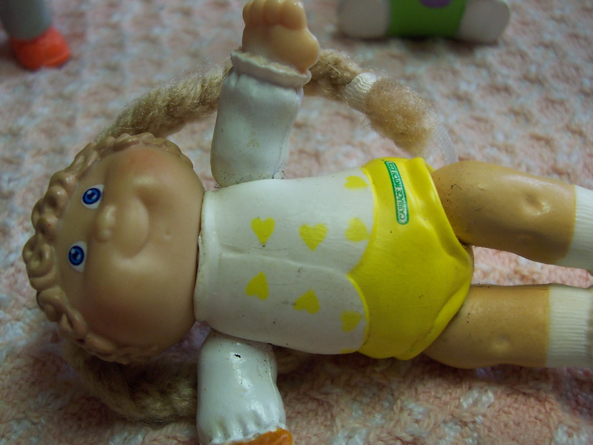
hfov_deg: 50.1
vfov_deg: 38.7
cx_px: 296
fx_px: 634
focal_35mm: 37
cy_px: 222
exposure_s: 1/125
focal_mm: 5.6
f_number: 2.8
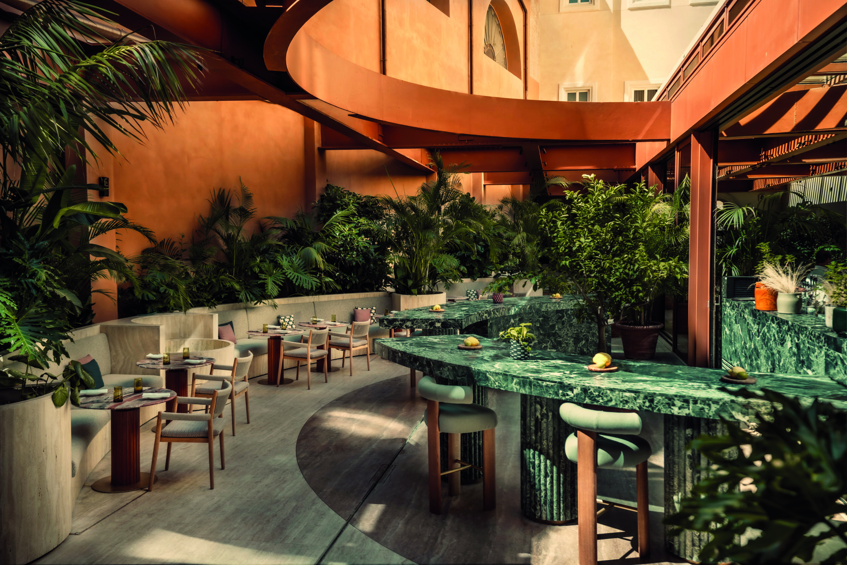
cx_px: 424
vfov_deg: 42.3
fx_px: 729
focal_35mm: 31
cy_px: 282
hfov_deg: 60.3
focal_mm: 31
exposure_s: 1/800
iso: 100
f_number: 2.8
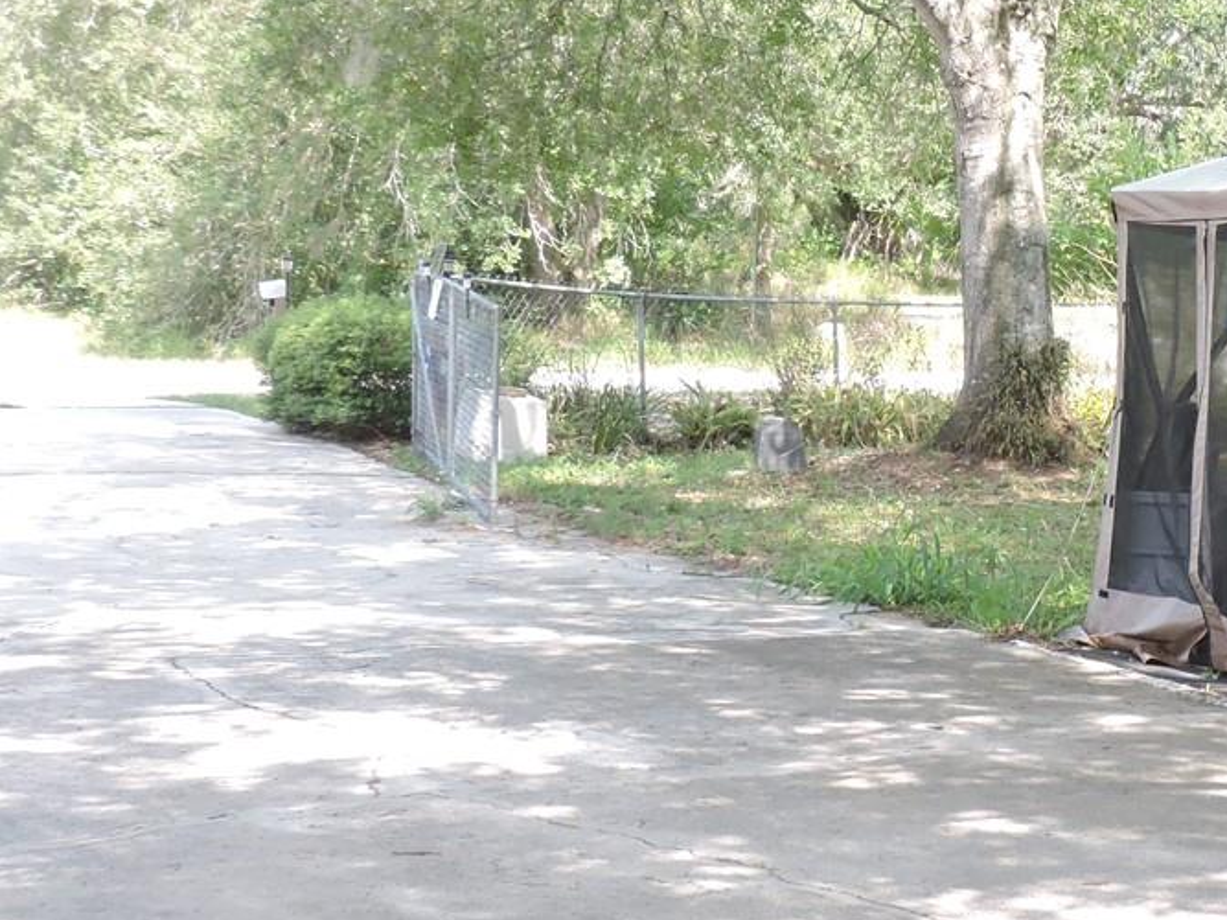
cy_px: 353
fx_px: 2977
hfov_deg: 22.8
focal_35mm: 84
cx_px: 1087
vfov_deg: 17.5
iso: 360
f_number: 3.3
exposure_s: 1/400
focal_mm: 6.2
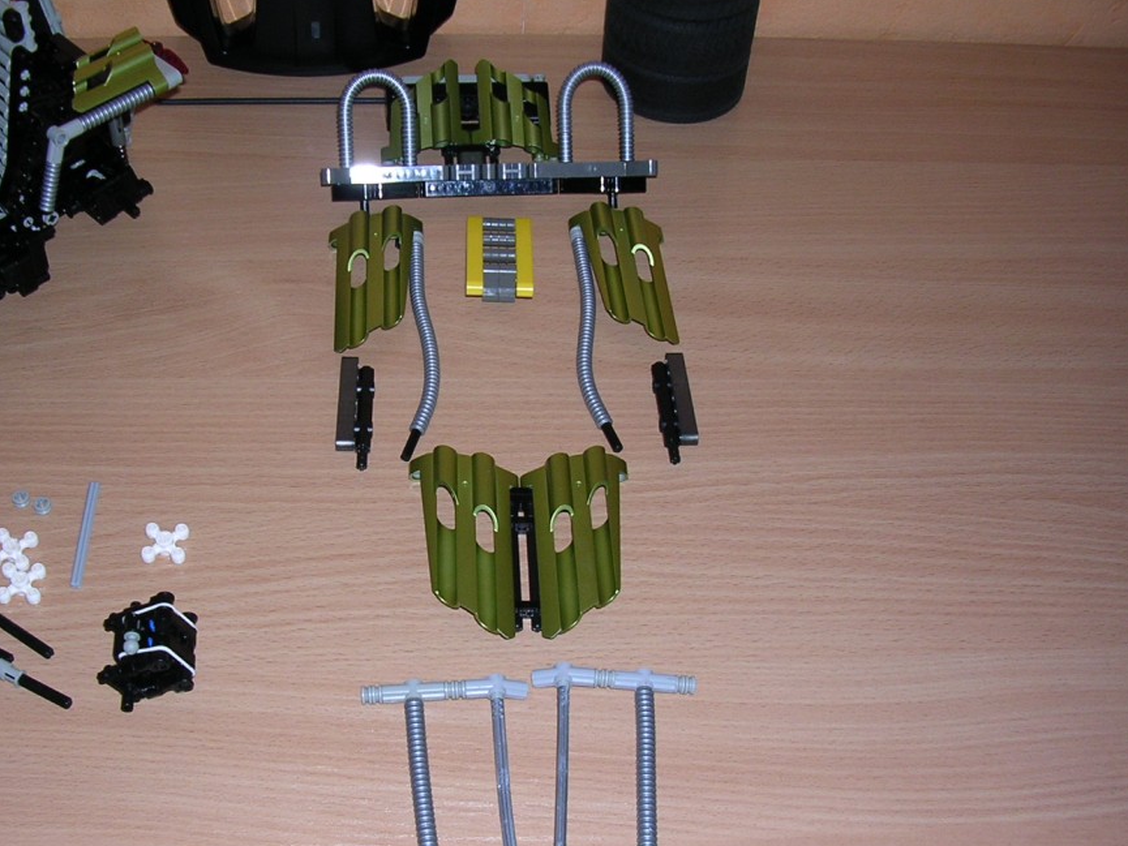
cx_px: 479
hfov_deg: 42.0
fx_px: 1467
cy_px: 482
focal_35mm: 45
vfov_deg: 32.1
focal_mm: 5.8
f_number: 2.8
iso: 100
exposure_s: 1/60.1
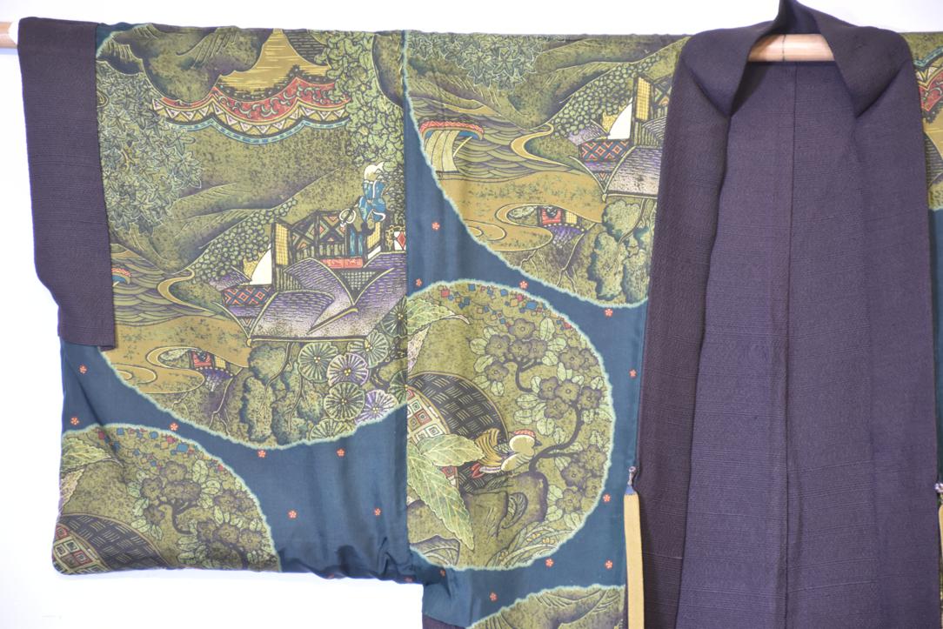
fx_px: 4401
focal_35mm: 168
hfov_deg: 12.2
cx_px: 472
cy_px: 314
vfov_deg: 8.2
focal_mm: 112
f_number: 5.6
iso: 400
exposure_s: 1/6
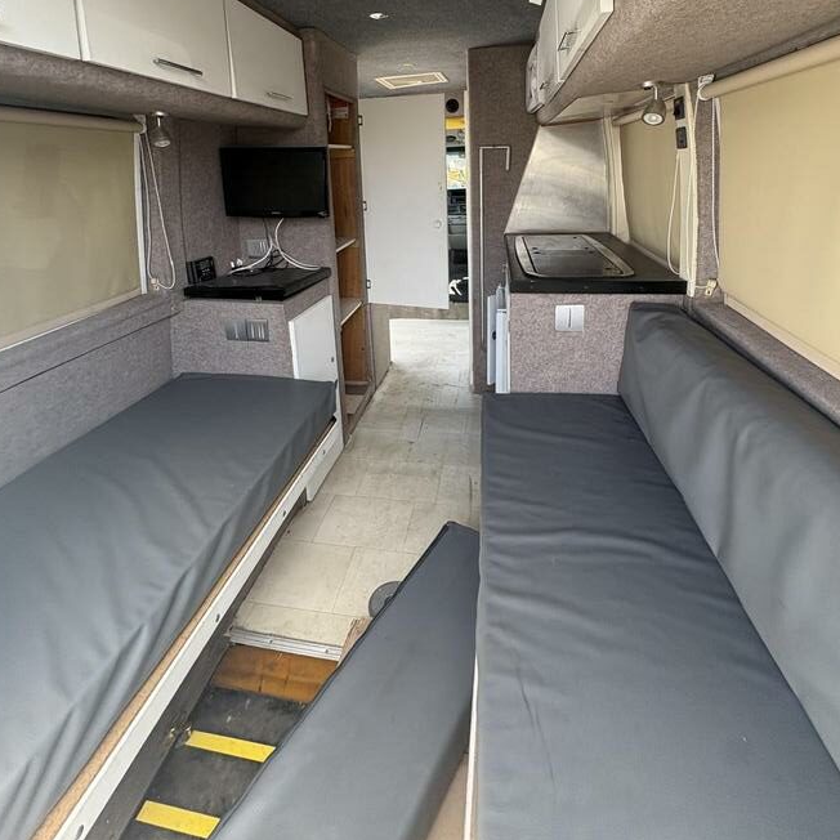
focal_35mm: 17
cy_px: 268
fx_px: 467
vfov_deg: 80.7
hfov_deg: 84.0
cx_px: 417
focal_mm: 2.22
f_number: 2.2
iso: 64
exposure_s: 1/160
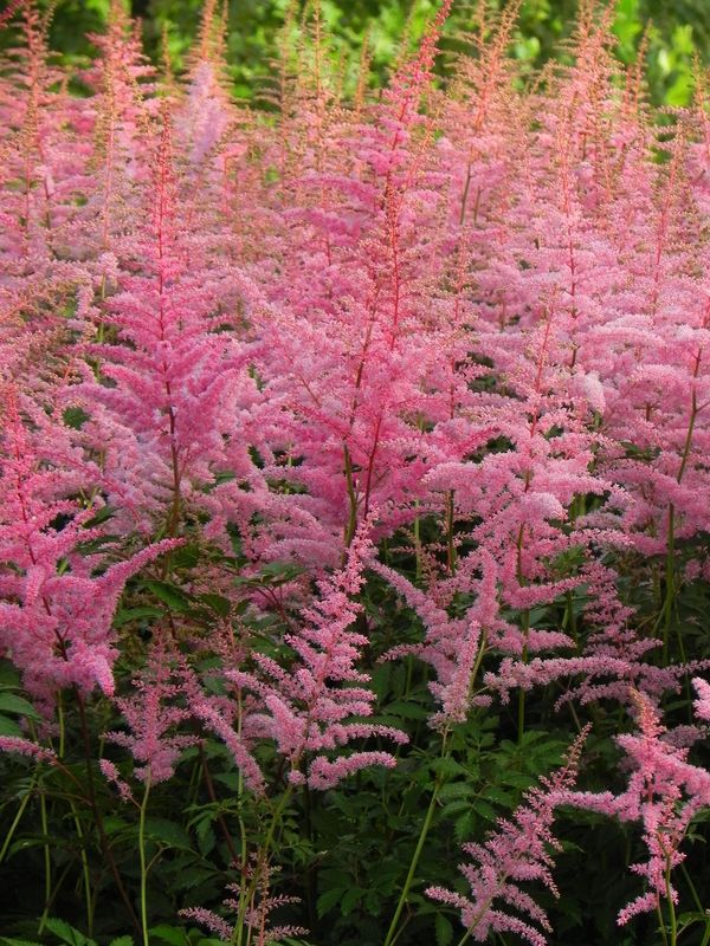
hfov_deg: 6.0
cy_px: 473
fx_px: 6755
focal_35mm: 247
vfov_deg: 8.0
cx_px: 355
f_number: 5
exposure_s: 1/40
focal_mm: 44
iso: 160
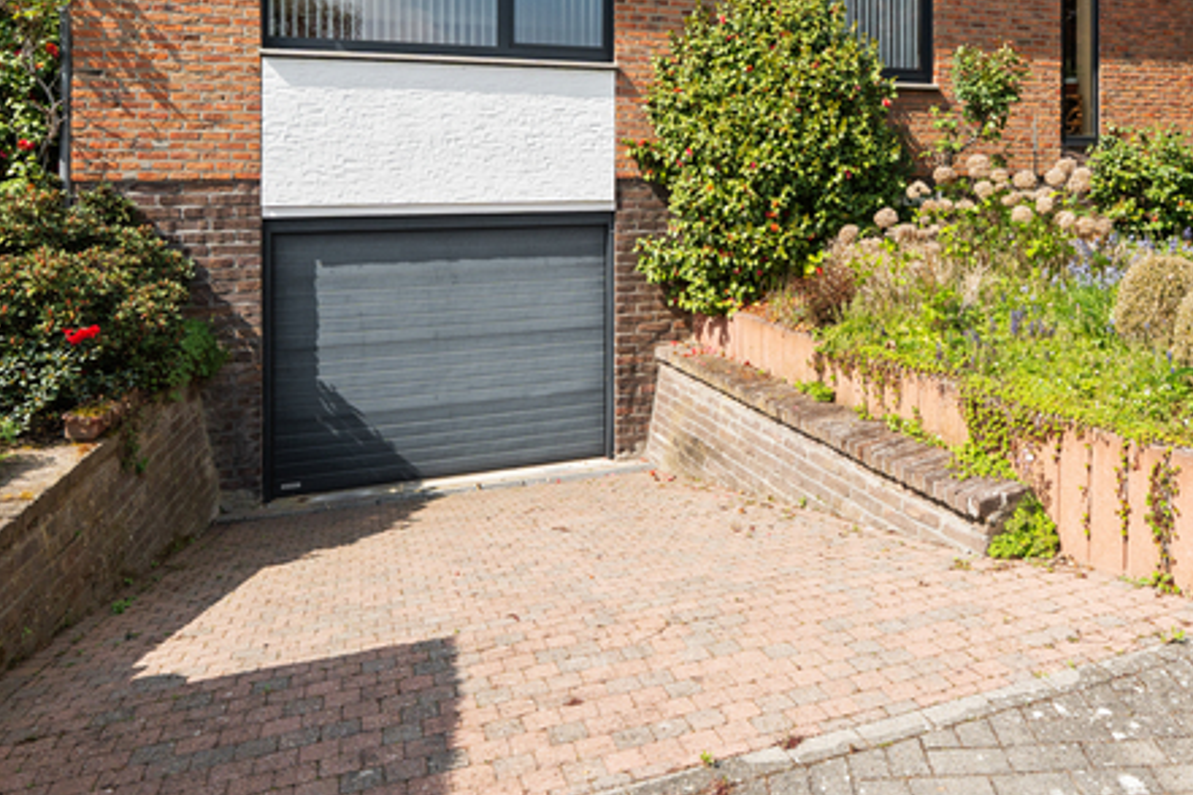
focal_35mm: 29
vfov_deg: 43.5
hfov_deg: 62.3
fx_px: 961
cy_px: 196
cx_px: 779
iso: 250
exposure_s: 1/800
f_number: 9
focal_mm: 16
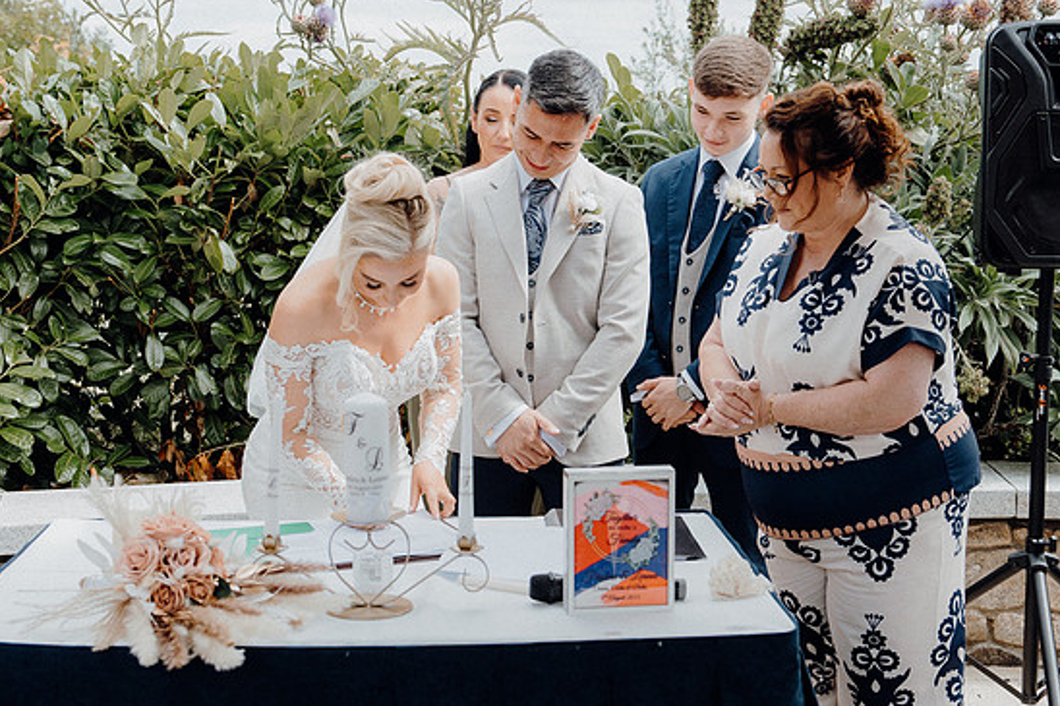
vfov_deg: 25.0
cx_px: 542
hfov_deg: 36.9
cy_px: 347
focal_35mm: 54
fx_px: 1589
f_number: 3.5
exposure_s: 1/400
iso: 125
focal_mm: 34
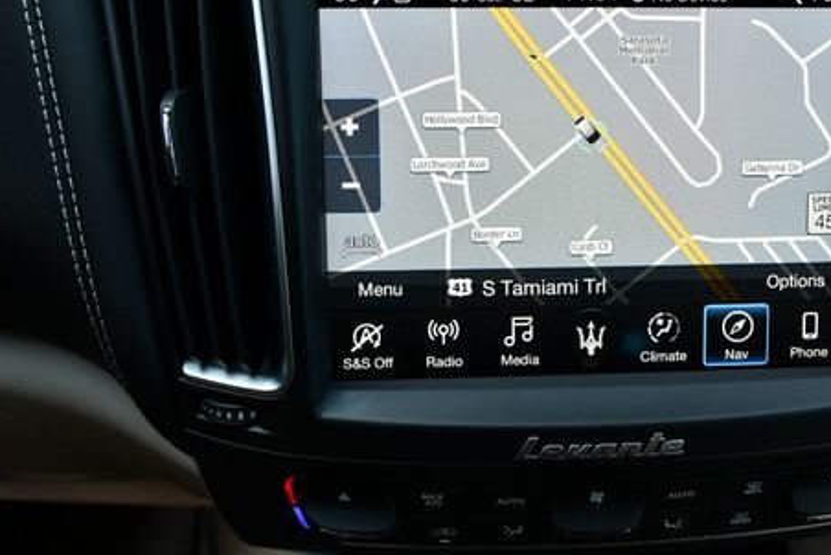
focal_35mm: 51
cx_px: 572
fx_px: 1178
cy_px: 184
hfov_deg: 38.3
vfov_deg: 26.4
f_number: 4
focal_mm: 18
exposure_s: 1/250
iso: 400
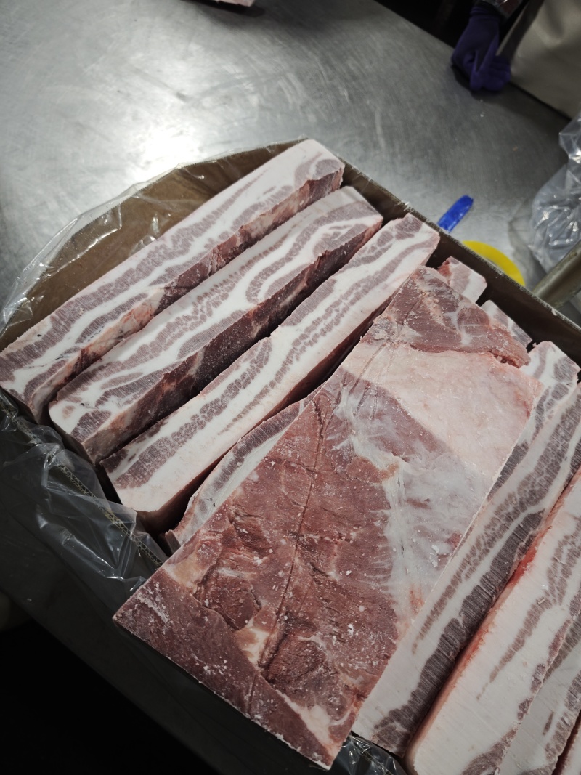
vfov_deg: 73.9
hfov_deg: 58.9
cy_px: 388
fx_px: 515
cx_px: 290
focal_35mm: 23
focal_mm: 6.55
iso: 250
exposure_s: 1/50
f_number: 1.62
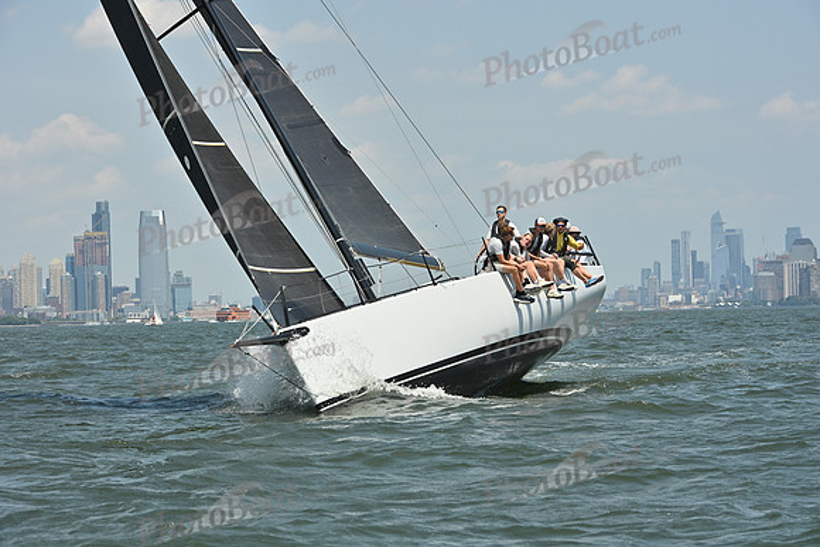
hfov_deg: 17.1
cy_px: 274
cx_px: 410
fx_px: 2734
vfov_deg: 11.4
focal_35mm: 120
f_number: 9
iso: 320
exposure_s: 1/1250
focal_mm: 120
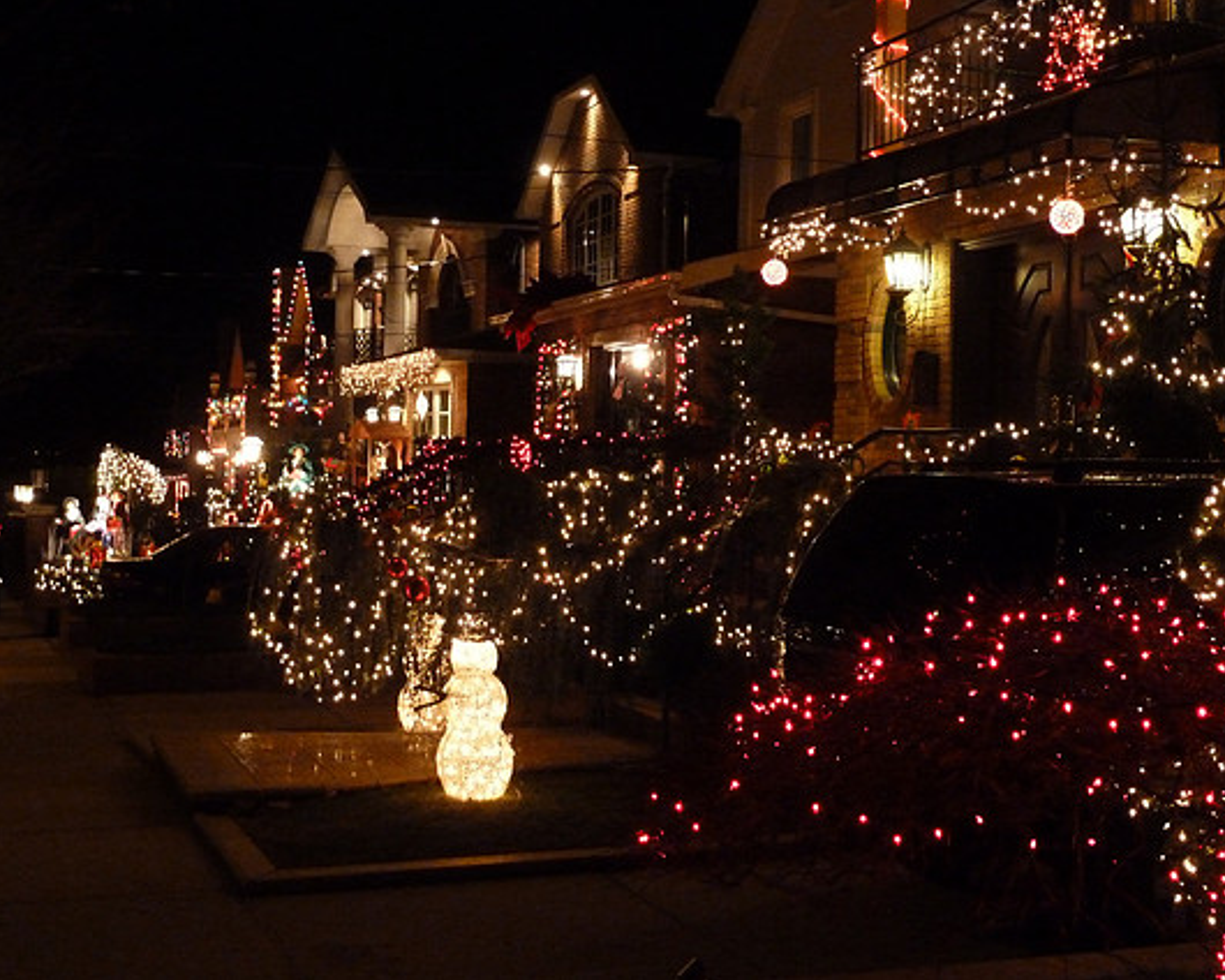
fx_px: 1704
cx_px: 578
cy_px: 480
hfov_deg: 39.5
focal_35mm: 47
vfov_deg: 32.1
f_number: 3.7
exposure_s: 1/10
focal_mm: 7.3
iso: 800
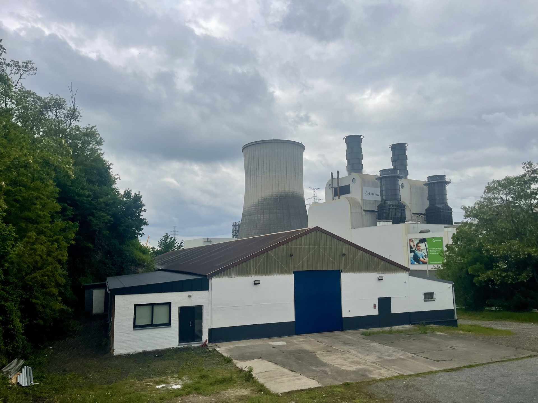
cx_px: 269
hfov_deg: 69.4
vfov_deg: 54.9
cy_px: 202
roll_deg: +0.8
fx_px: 389
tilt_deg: +7.4
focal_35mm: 25
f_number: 1.6
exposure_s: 1/3559
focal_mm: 5.1
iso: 32
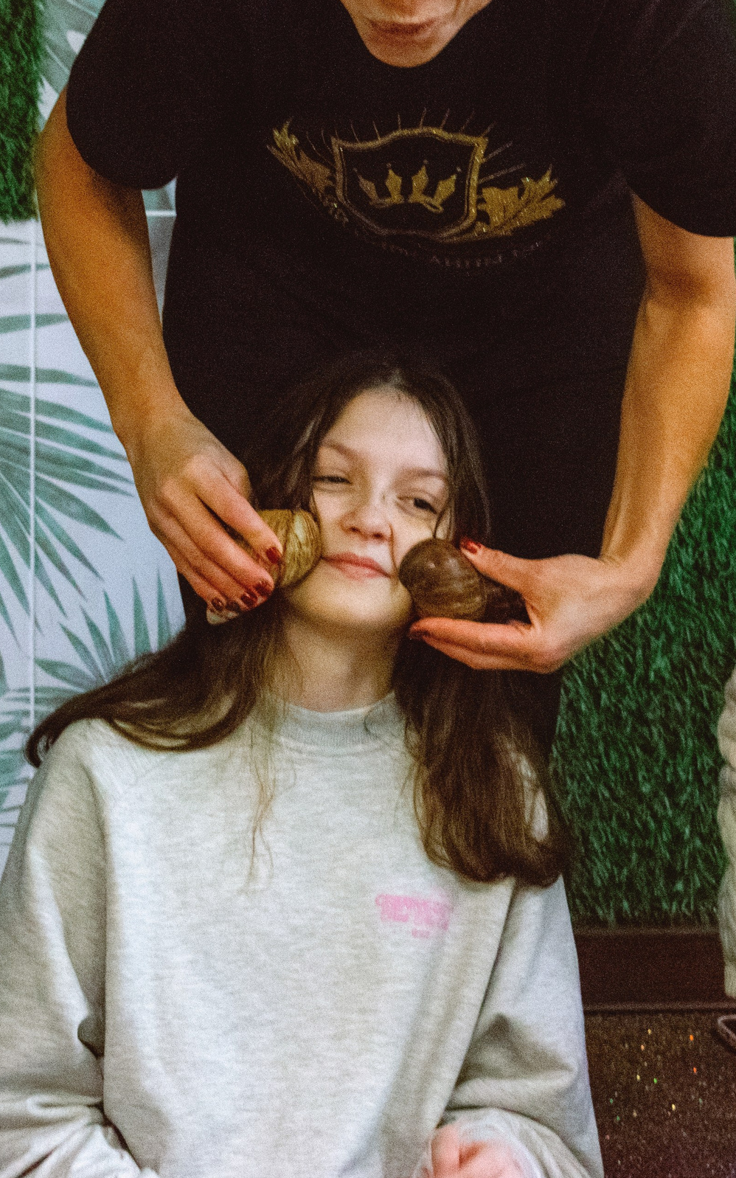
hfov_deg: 9.7
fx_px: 4327
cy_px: 569
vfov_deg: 15.5
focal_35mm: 135
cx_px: 365
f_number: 5.6
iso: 3200
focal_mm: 55
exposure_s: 1/125
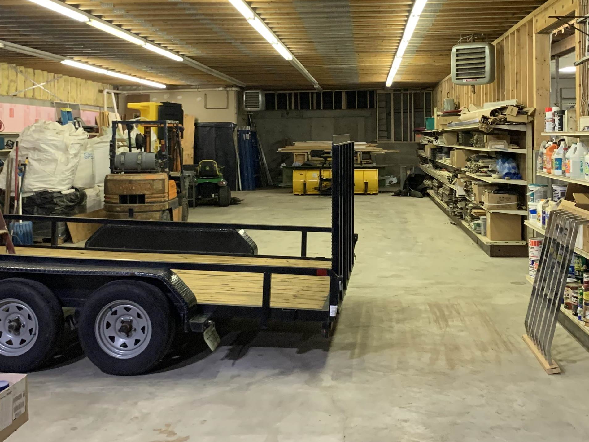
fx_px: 715
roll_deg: -0.1
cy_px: 143
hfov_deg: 44.7
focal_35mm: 42
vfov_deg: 34.0
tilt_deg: -2.3
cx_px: 321
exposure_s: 1/60
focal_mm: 4.25
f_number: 1.8
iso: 320
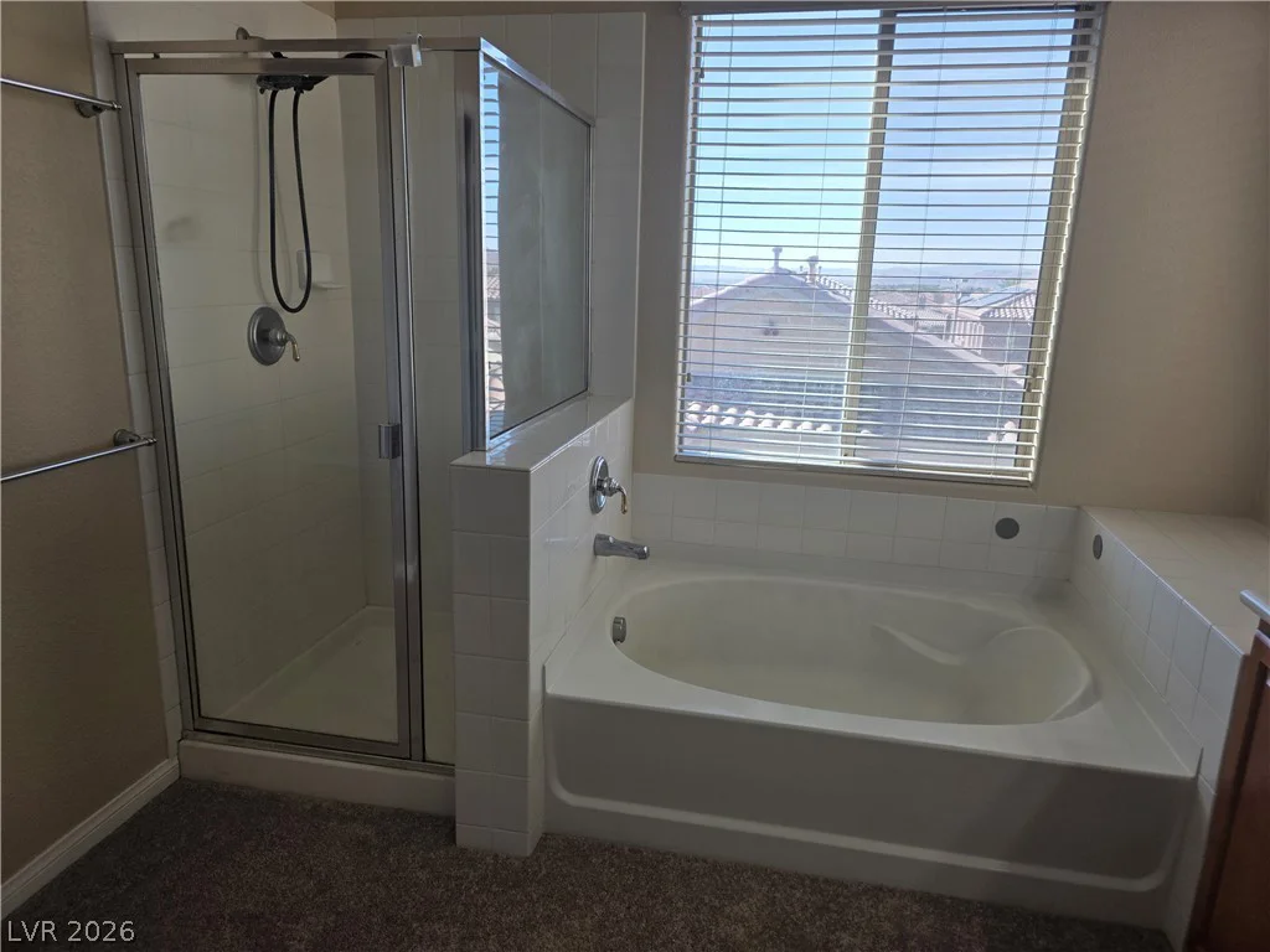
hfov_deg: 73.9
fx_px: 844
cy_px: 476
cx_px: 635
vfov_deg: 58.9
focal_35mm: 23
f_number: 1.7
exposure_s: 1/1429
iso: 80
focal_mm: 6.3
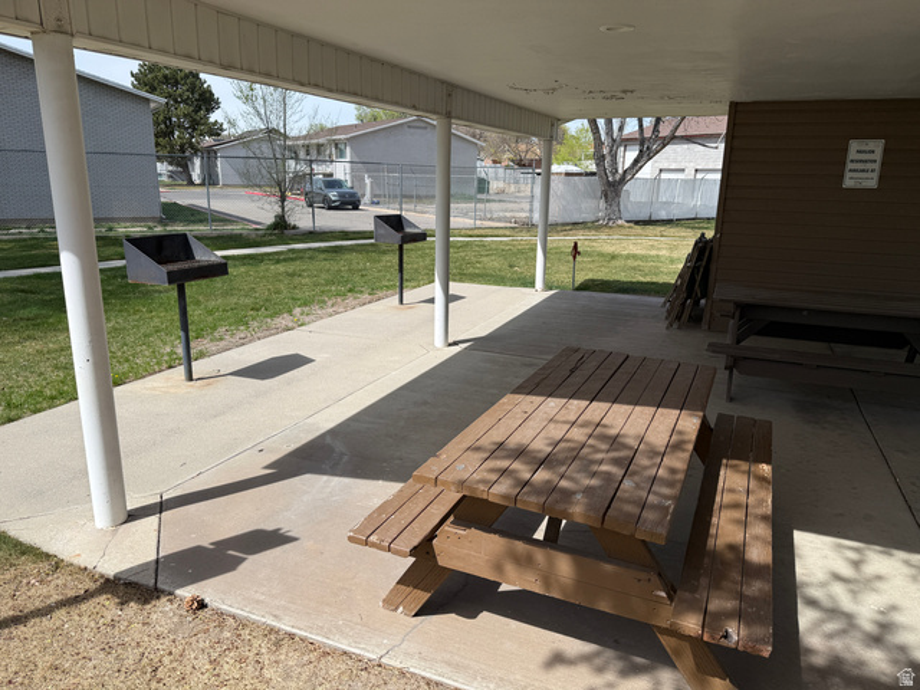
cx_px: 460
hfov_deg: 71.6
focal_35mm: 24
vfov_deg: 56.8
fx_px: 638
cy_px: 345
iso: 80
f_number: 1.78
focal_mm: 6.76
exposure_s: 1/3953
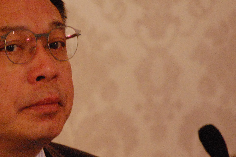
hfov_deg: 3.5
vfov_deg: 2.3
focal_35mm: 594
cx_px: 16
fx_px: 3891
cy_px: 90
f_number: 5.6
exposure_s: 1/30
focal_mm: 200
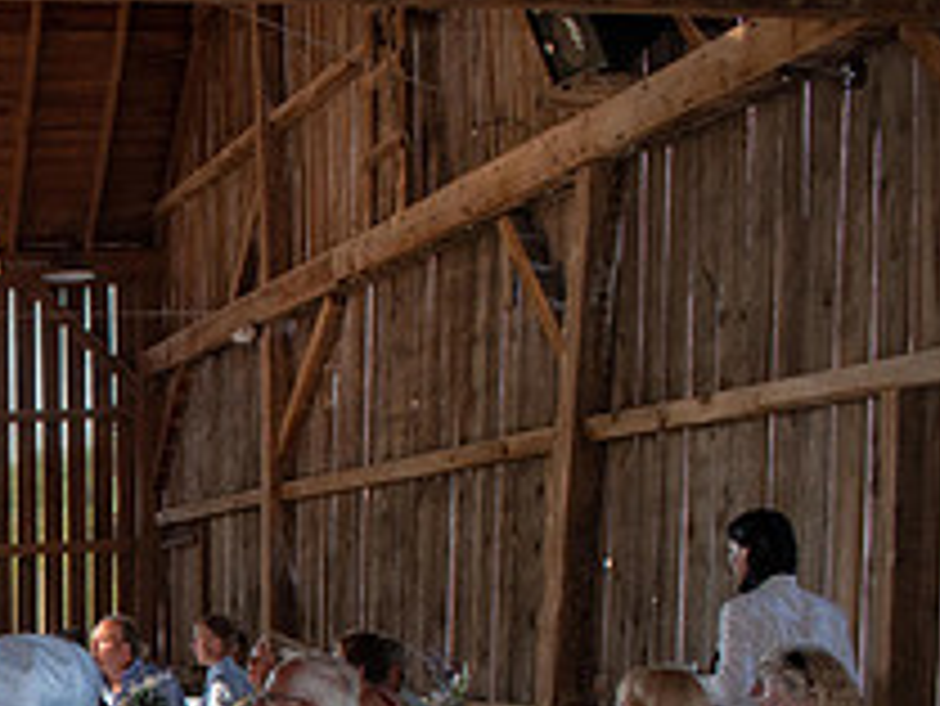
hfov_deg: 24.6
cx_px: -166
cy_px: 735
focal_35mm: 72
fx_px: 1956
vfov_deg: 19.7
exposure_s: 1/125
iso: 800
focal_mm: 18
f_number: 5.6
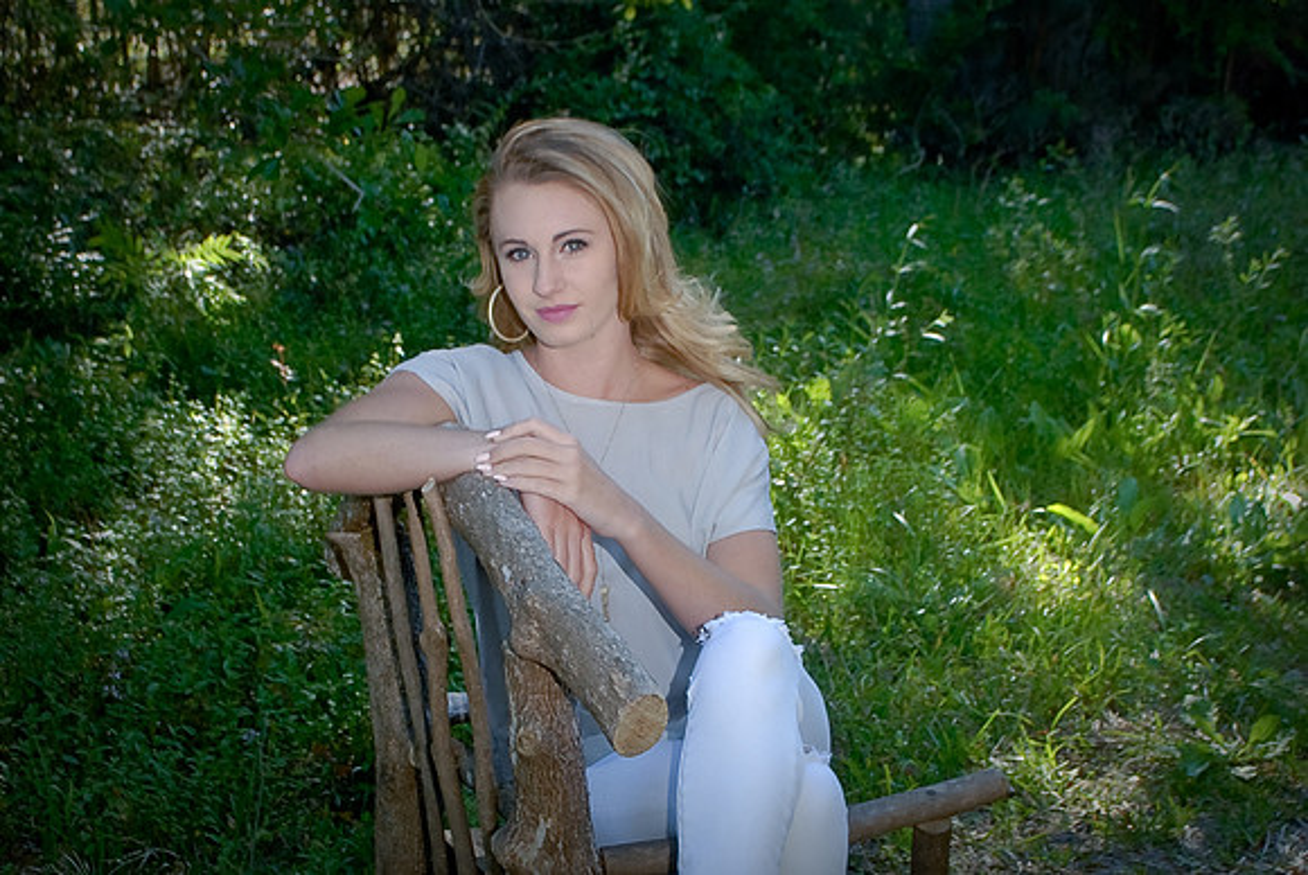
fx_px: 1418
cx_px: 654
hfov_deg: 49.5
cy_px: 438
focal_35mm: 39
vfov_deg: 34.3
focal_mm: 26
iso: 400
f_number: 8
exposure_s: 1/100
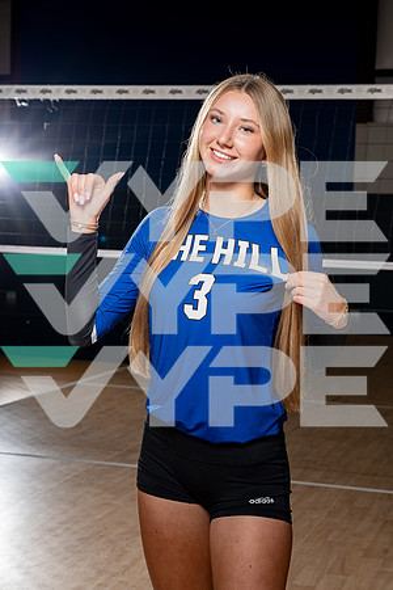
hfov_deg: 19.5
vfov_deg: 28.8
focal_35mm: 70
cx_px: 196
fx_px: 1146
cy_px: 295
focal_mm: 70
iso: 100
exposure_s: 1/250
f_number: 8
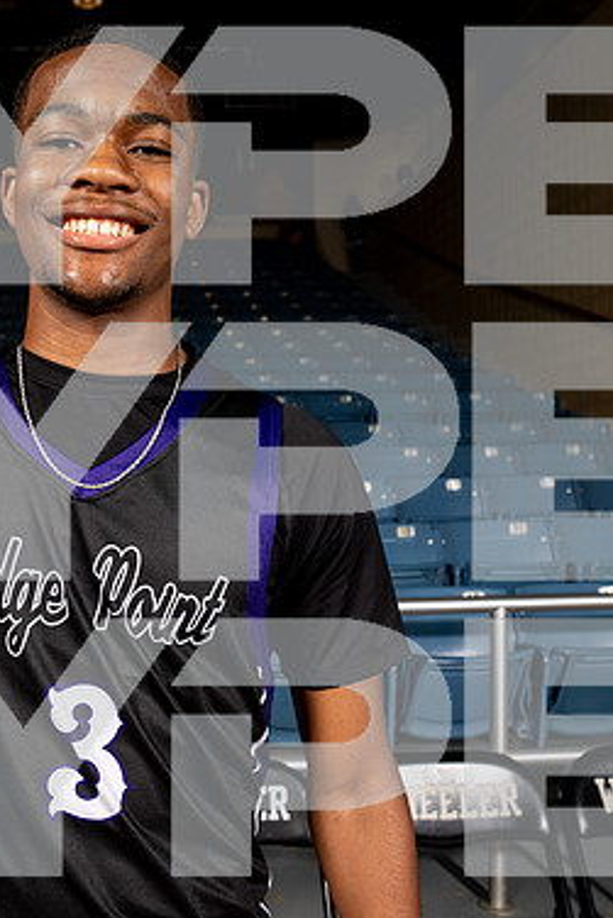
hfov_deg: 35.0
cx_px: 132
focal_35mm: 37
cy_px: 453
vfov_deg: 51.9
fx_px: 944
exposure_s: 1/125
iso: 250
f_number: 7.1
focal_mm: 24
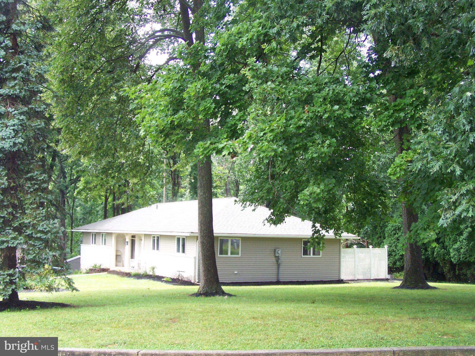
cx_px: 238
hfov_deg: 37.5
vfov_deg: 28.6
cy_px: 178
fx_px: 700
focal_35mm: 51
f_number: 3
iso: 160
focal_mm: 8.5
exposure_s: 1/200
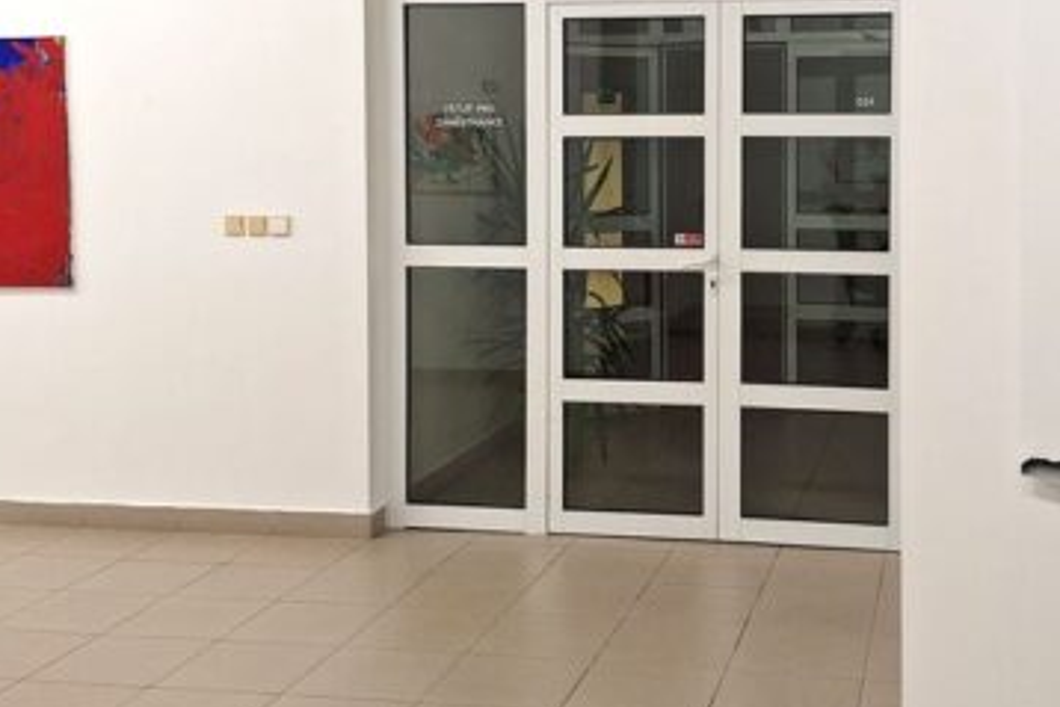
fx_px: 1443
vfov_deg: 27.3
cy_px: 216
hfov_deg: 40.0
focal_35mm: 49
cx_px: 680
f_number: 1.8
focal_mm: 5.54
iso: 40
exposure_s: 1/50
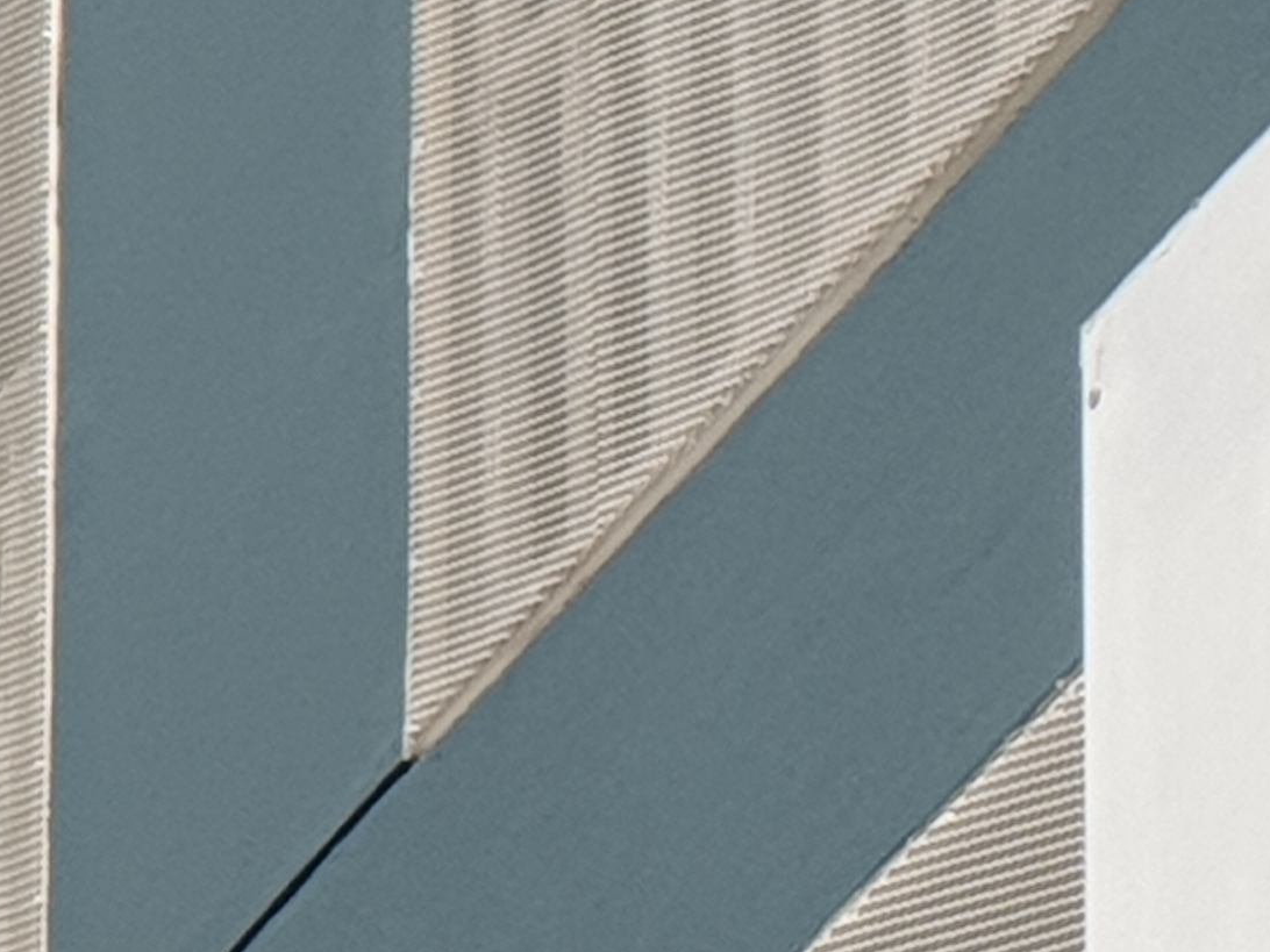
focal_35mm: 192
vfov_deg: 7.6
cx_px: 2035
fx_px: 7044
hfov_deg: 9.9
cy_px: 1541
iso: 100
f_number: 2.4
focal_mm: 6
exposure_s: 1/1073
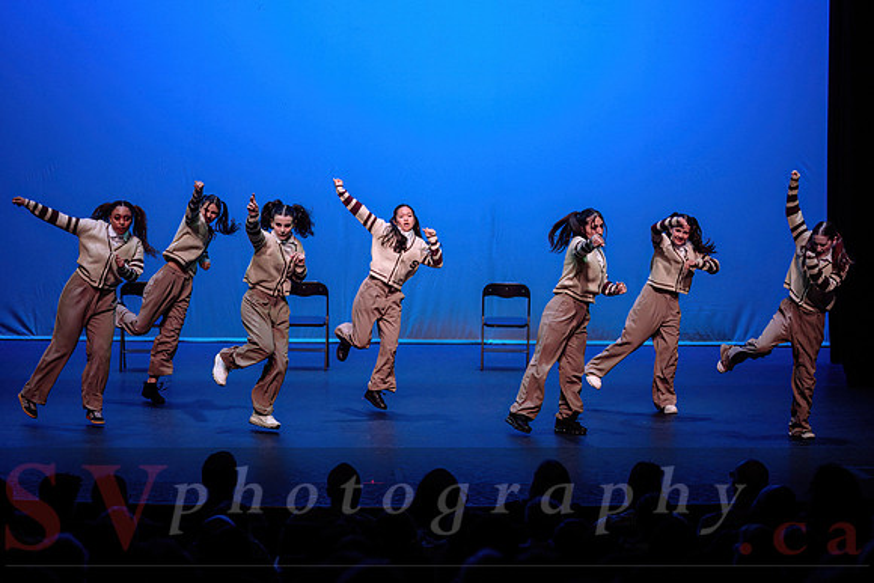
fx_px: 2307
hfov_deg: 21.5
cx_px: 437
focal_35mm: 95
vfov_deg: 14.4
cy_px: 292
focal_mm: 95
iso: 1250
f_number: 2.8
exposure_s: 1/400
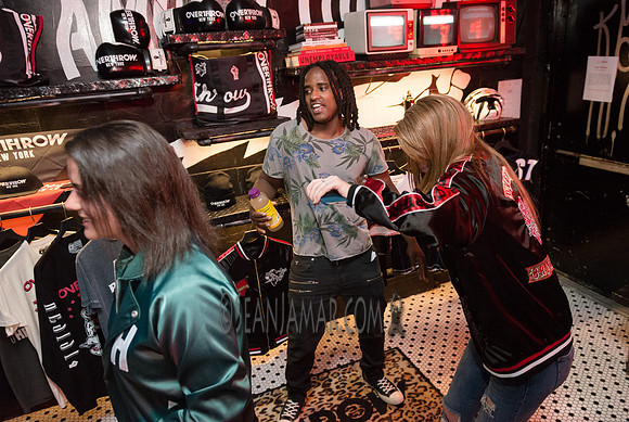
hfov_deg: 67.4
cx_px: 345
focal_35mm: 27
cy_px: 221
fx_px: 470
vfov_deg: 48.3
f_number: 3.5
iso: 4000
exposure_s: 1/400
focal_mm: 24
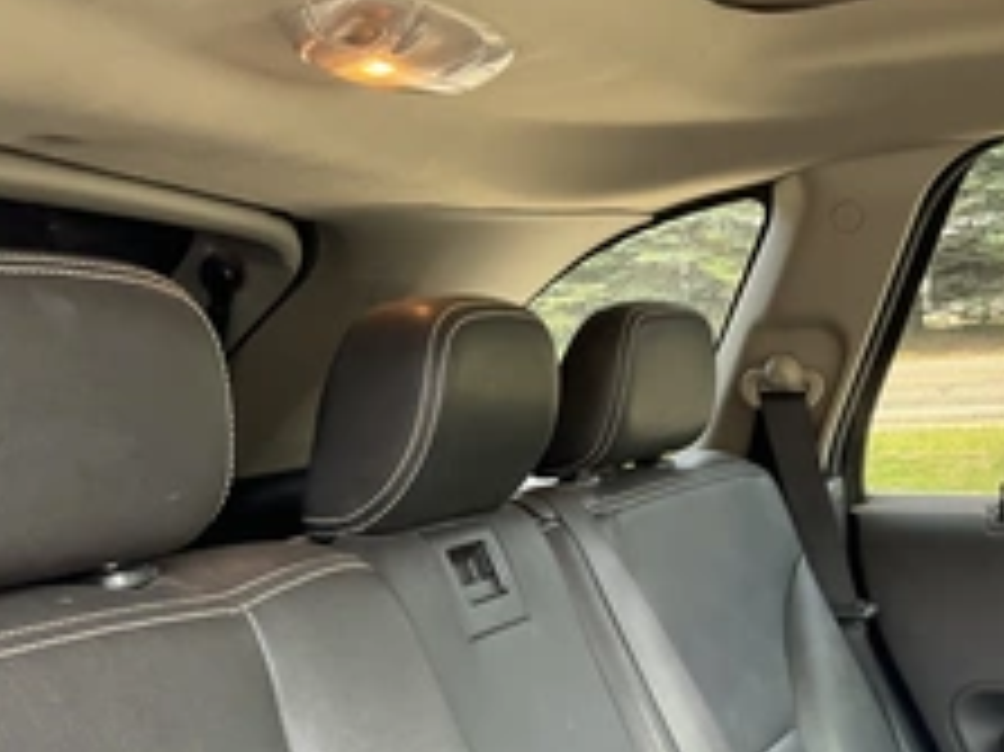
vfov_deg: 27.2
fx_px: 1507
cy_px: 648
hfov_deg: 36.8
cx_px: 513
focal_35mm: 52
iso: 64
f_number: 1.8
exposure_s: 1/104
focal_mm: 3
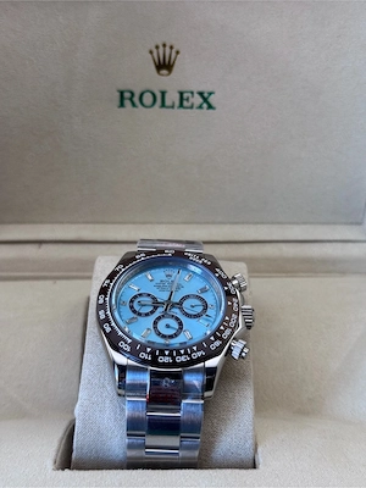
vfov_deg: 39.7
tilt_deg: -29.4
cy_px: 244
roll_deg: -0.6
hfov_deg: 30.3
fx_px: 677
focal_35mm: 48
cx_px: 183
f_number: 1.78
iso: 64
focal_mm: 6.76
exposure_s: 1/116
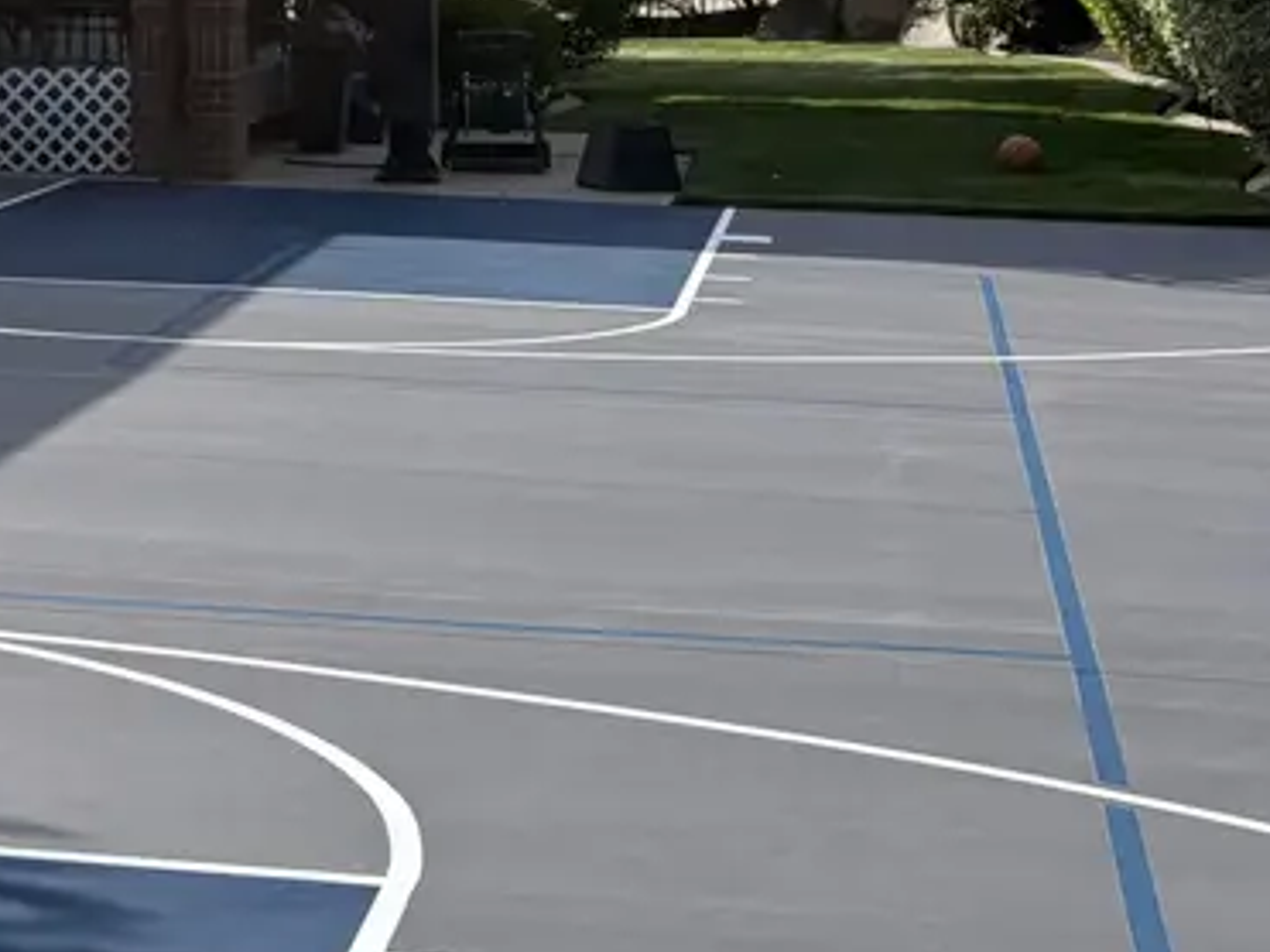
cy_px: -274
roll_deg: -1.1
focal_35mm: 101
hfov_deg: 18.8
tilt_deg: +3.2
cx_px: -92
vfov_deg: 14.1
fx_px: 3704
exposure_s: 1/4065
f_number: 1.6
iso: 50
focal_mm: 5.96
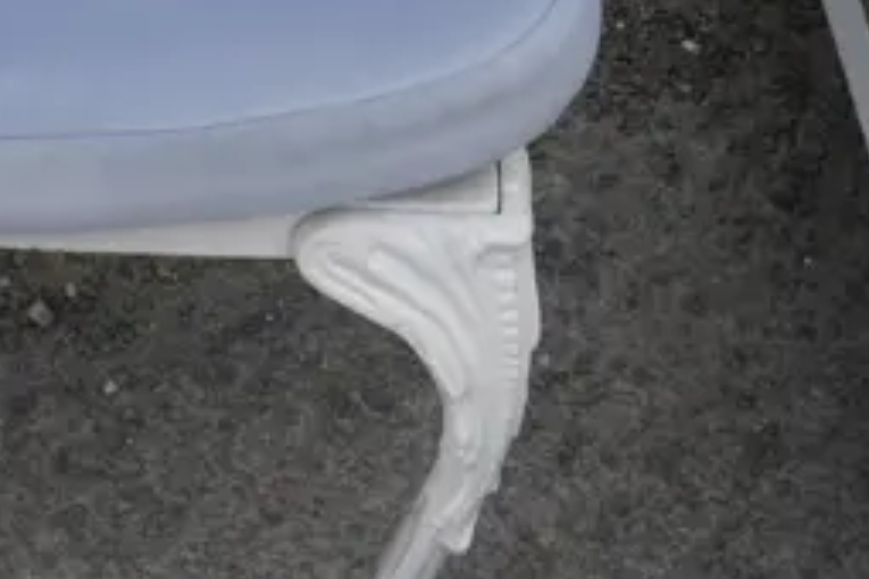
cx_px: -41
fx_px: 3427
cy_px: -370
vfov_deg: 9.3
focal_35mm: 142
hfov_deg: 14.2
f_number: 5.6
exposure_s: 1/320
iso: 200
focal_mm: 17
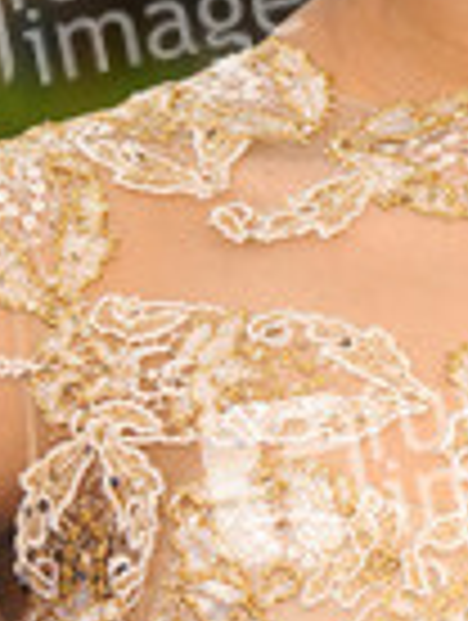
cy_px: -216
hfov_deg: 3.2
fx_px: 8410
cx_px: 565
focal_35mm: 468
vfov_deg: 4.2
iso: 320
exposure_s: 1/250
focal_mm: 112
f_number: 4.5
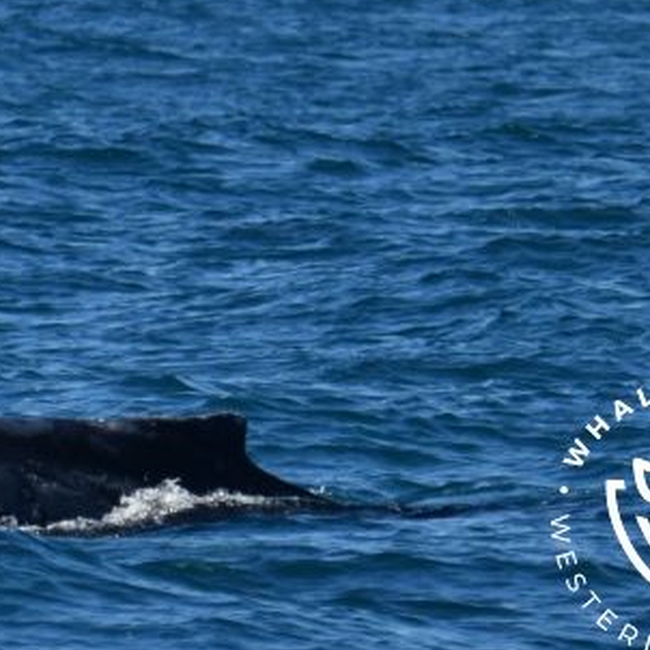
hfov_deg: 3.2
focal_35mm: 539
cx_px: -13
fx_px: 11451
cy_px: 95
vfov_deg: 3.3
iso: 900
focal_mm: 240
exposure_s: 1/8000
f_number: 5.6
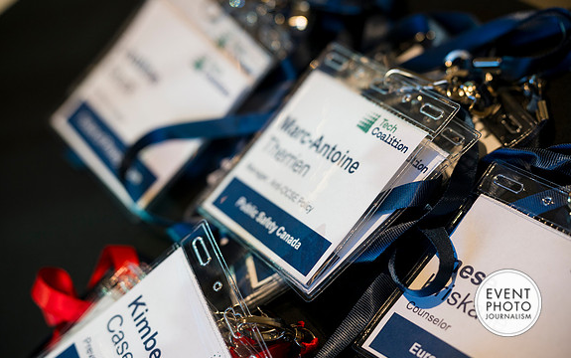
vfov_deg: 11.7
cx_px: 287
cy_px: 177
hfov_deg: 18.6
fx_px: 1744
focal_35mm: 112
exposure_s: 1/160
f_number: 3.5
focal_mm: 109
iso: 280
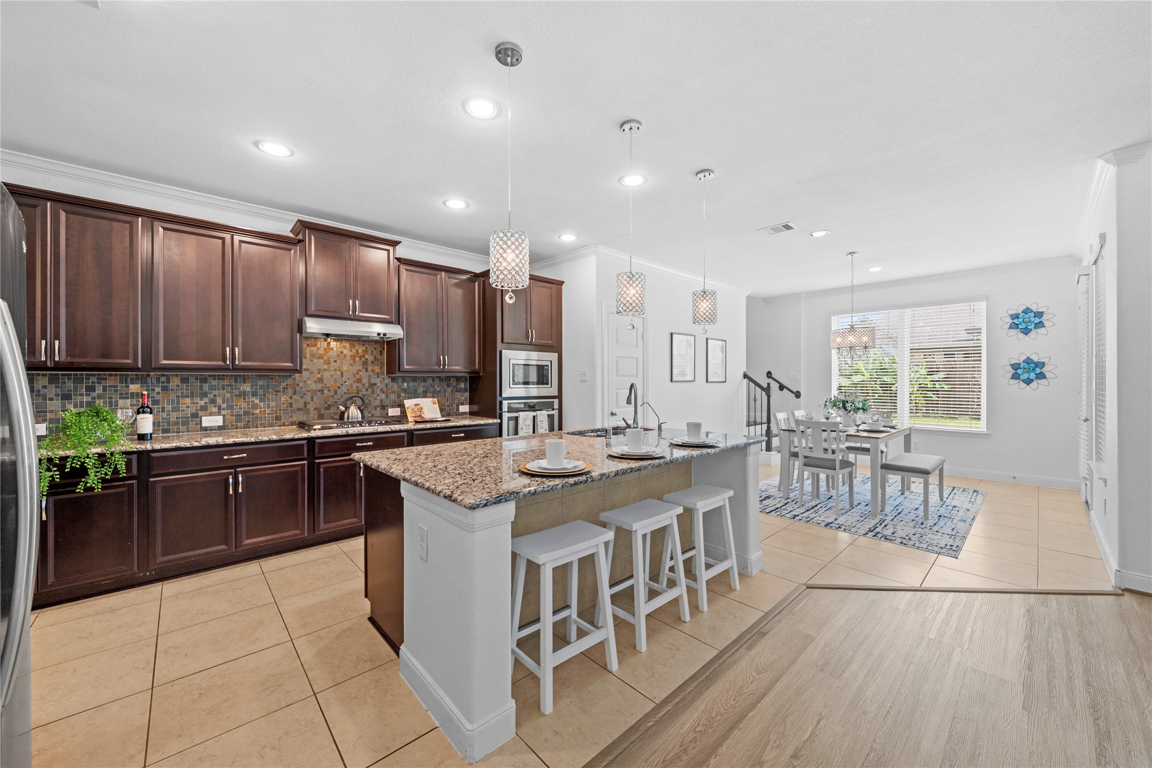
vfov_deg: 85.4
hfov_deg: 108.3
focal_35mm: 13
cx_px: 576
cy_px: 384
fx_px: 416
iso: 320
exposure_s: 1/2
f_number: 8
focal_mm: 13
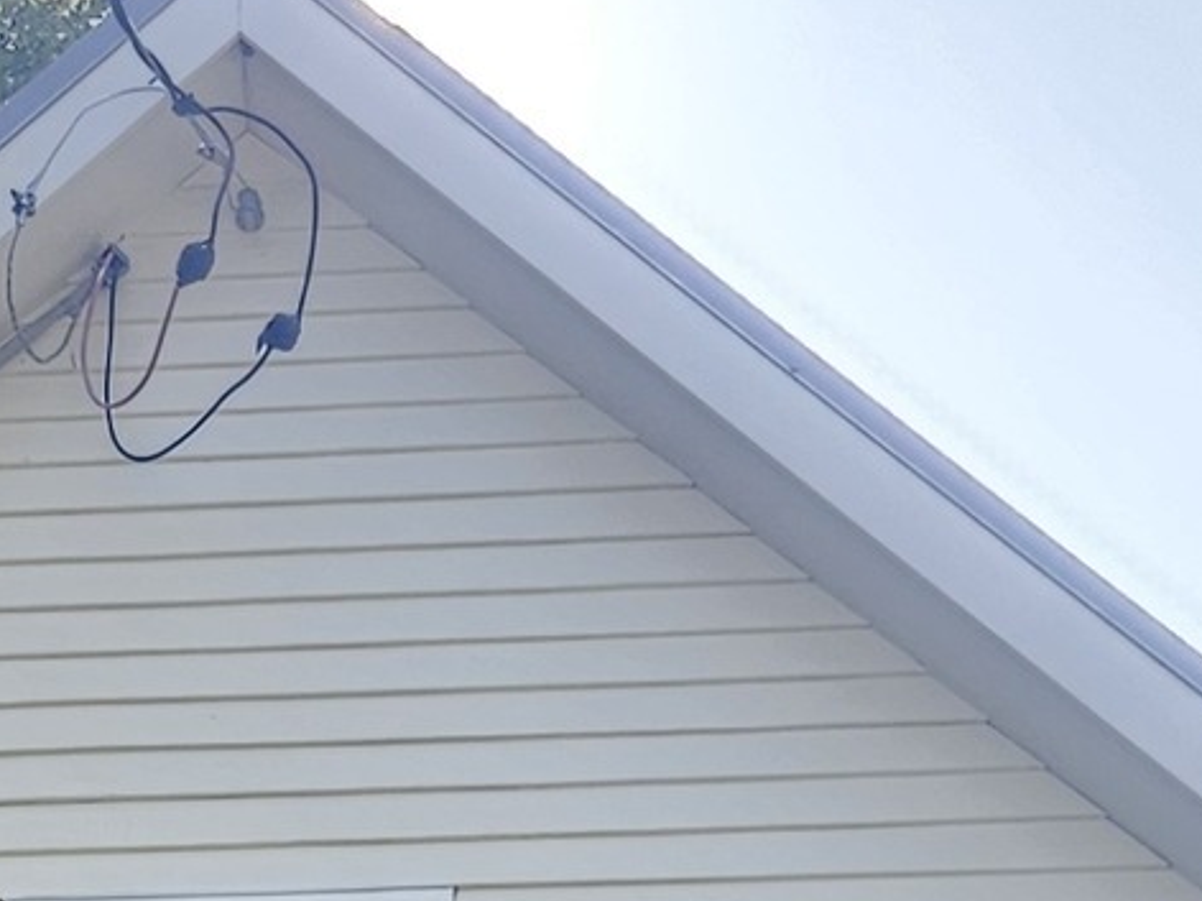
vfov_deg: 8.8
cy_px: 2292
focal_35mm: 150
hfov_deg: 13.0
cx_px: 97
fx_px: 5207
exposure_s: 1/256
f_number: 1.8
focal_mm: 5.4
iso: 25
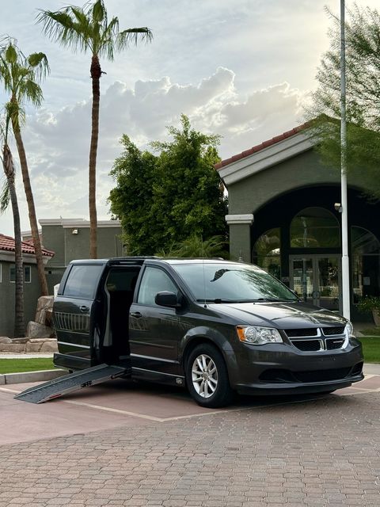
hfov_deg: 30.3
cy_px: 254
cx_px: 190
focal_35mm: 48
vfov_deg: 39.7
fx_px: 703
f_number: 1.78
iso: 64
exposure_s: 1/4878
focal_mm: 6.76
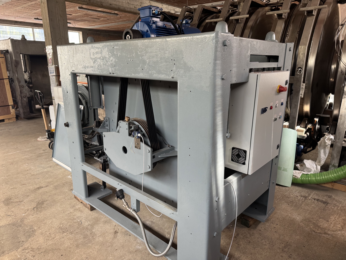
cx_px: 173
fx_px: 240
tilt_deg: -15.8
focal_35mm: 24
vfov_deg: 56.8
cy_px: 130
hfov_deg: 71.6
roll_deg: -0.5
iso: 200
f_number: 1.78
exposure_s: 1/121
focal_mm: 6.76
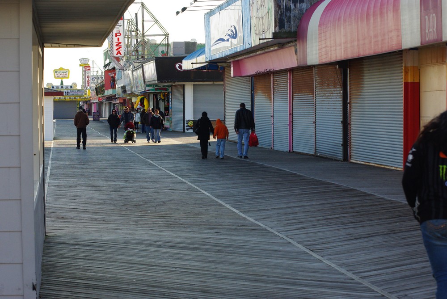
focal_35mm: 105
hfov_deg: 19.4
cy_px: 150
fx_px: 1305
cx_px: 224
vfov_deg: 13.1
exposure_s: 1/350
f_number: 6.7
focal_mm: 70
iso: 400
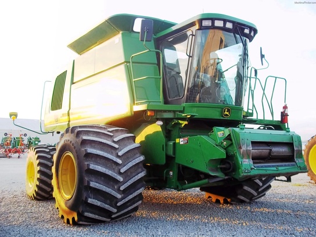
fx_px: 329
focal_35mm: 36
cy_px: 118
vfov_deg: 39.7
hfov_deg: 51.4
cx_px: 158
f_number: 3.1
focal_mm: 6.5
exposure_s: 1/50
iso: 80
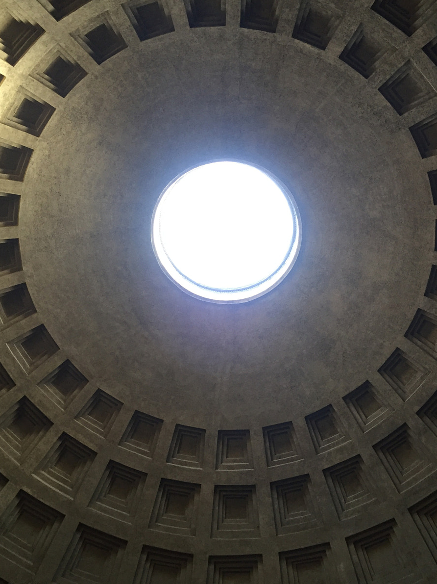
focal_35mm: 39
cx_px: 220
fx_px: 657
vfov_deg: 47.8
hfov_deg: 36.8
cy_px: 267
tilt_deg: +74.7
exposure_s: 1/33
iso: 80
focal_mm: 4.15
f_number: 2.2
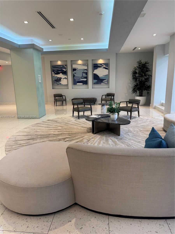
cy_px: 117
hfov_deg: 56.8
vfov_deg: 71.6
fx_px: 162
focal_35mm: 24
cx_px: 88
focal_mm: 6.76
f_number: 1.78
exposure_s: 1/120
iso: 125
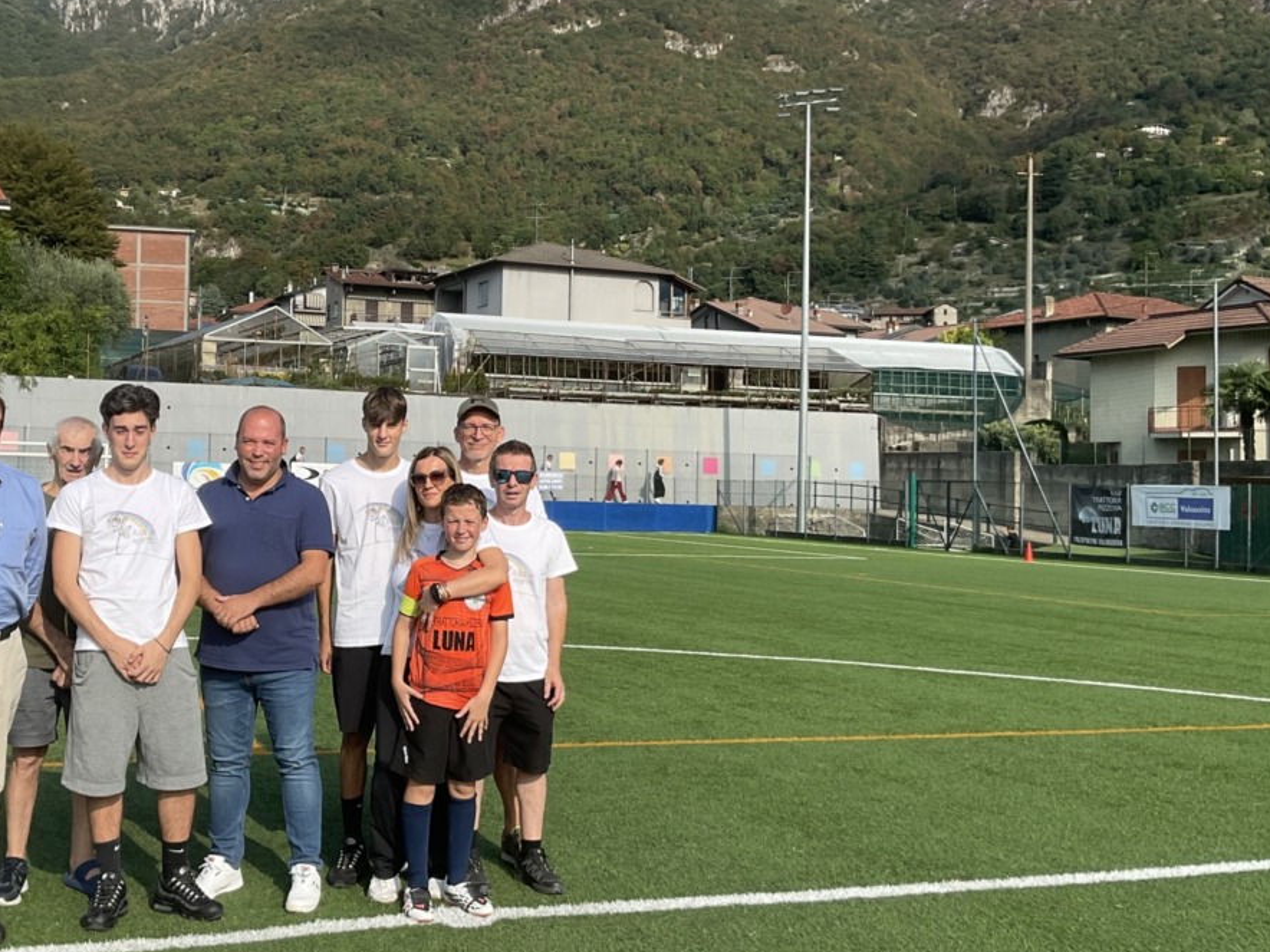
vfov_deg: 34.3
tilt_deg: +1.7
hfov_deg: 44.2
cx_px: 434
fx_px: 1541
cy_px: 434
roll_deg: +0.4
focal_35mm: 42
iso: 16
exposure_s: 1/2801
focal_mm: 3
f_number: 1.8
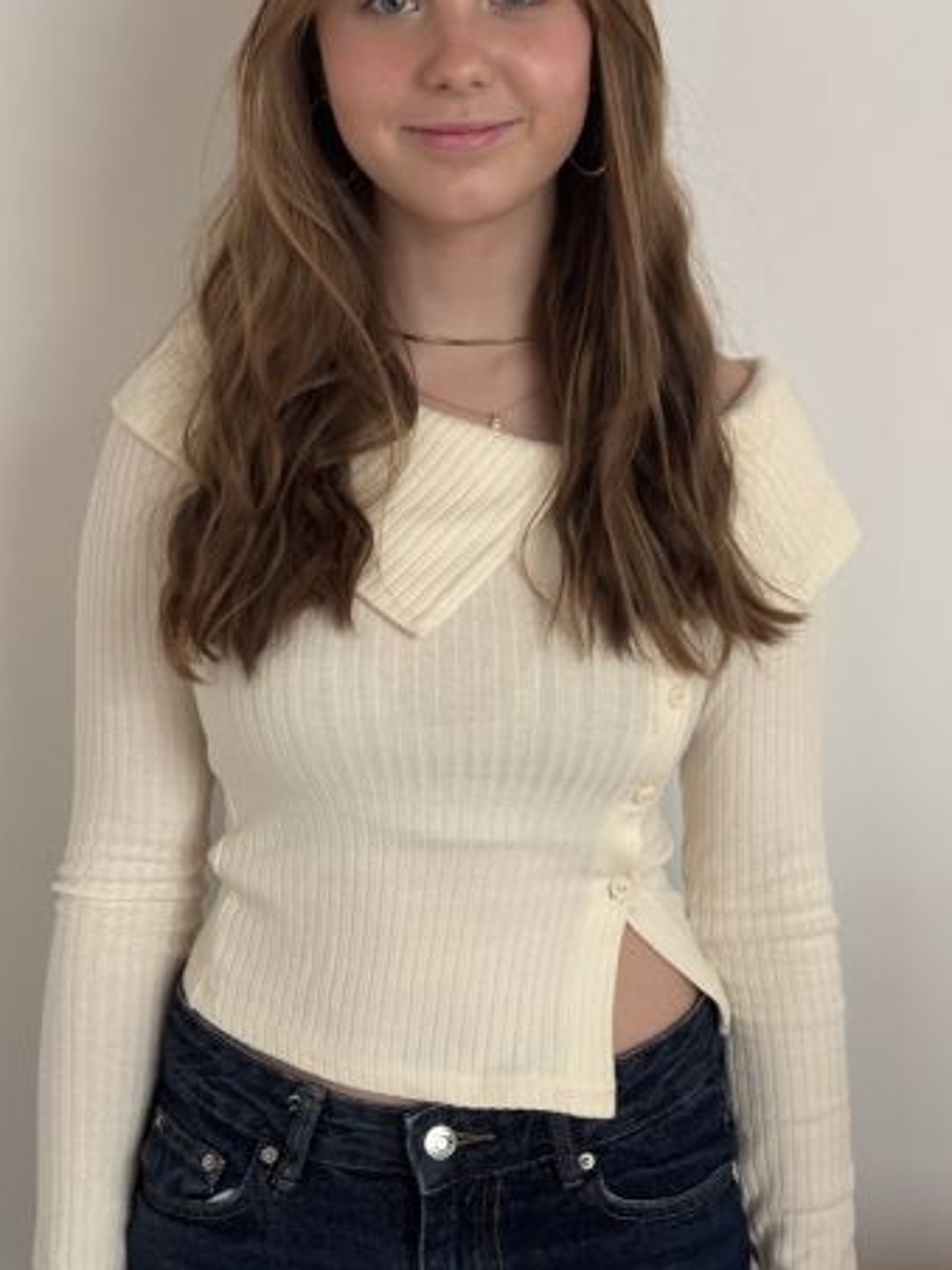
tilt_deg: -10.6
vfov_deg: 28.0
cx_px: 494
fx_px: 2530
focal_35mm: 69
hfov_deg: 21.3
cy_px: 452
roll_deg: +0.4
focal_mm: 5.96
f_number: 1.6
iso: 250
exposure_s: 1/40
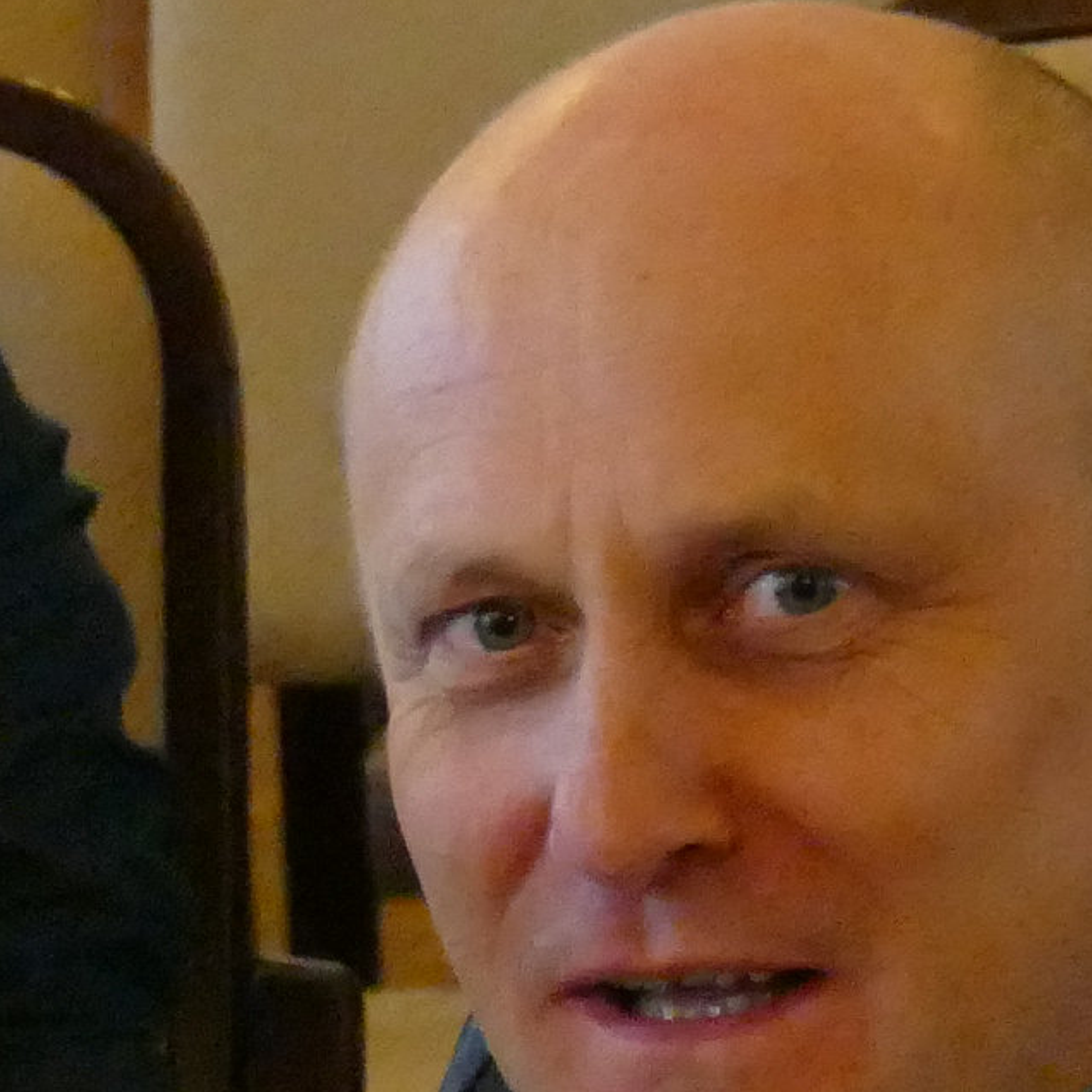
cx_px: -263
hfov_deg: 4.4
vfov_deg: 4.4
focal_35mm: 395
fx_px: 14098
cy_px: 1174
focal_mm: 27.88
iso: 3200
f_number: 3.7
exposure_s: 1/100
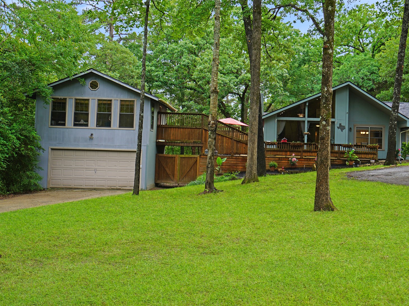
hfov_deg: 43.4
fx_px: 508
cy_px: 126
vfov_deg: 33.5
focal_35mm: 43
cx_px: 264
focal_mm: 30
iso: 100
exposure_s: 1/60
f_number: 4.5
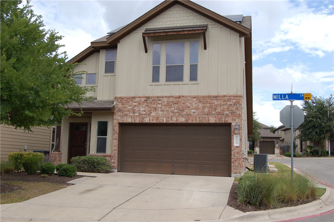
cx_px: 167
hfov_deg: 53.2
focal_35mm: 36
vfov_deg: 36.8
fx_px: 334
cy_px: 111
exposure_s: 1/320
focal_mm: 24
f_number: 9
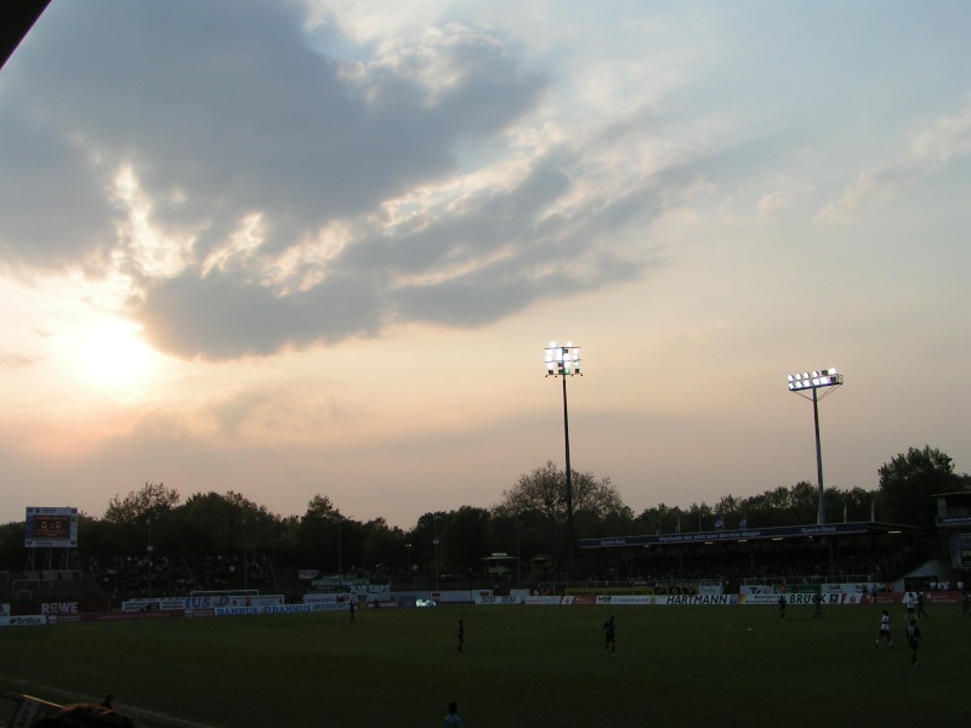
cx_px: 486
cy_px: 364
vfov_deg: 37.7
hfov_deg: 49.0
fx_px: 1066
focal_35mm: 38
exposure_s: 1/400
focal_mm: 5.8
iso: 50
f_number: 5.6
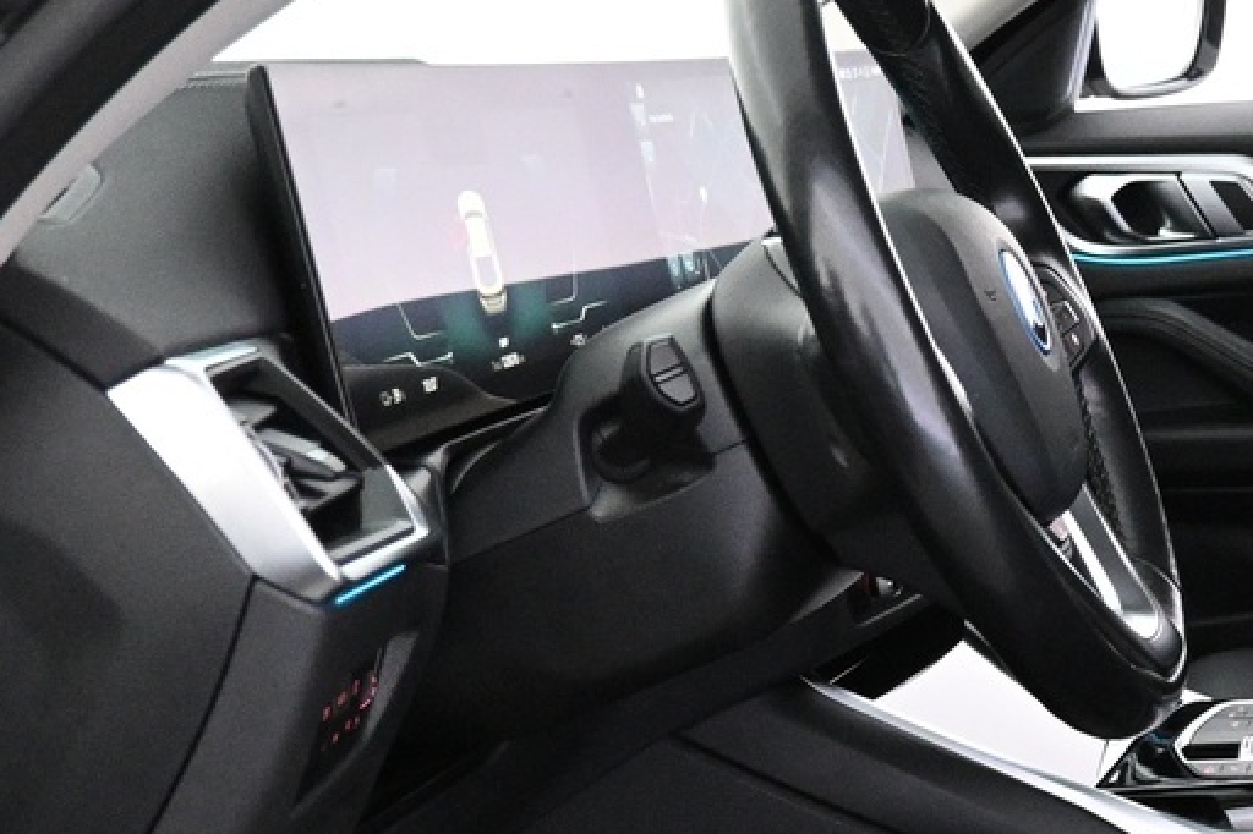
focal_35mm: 76
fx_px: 2644
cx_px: 1285
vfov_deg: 17.9
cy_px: 504
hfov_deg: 25.2
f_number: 3.5
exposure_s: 1/60
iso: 4000
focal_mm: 16
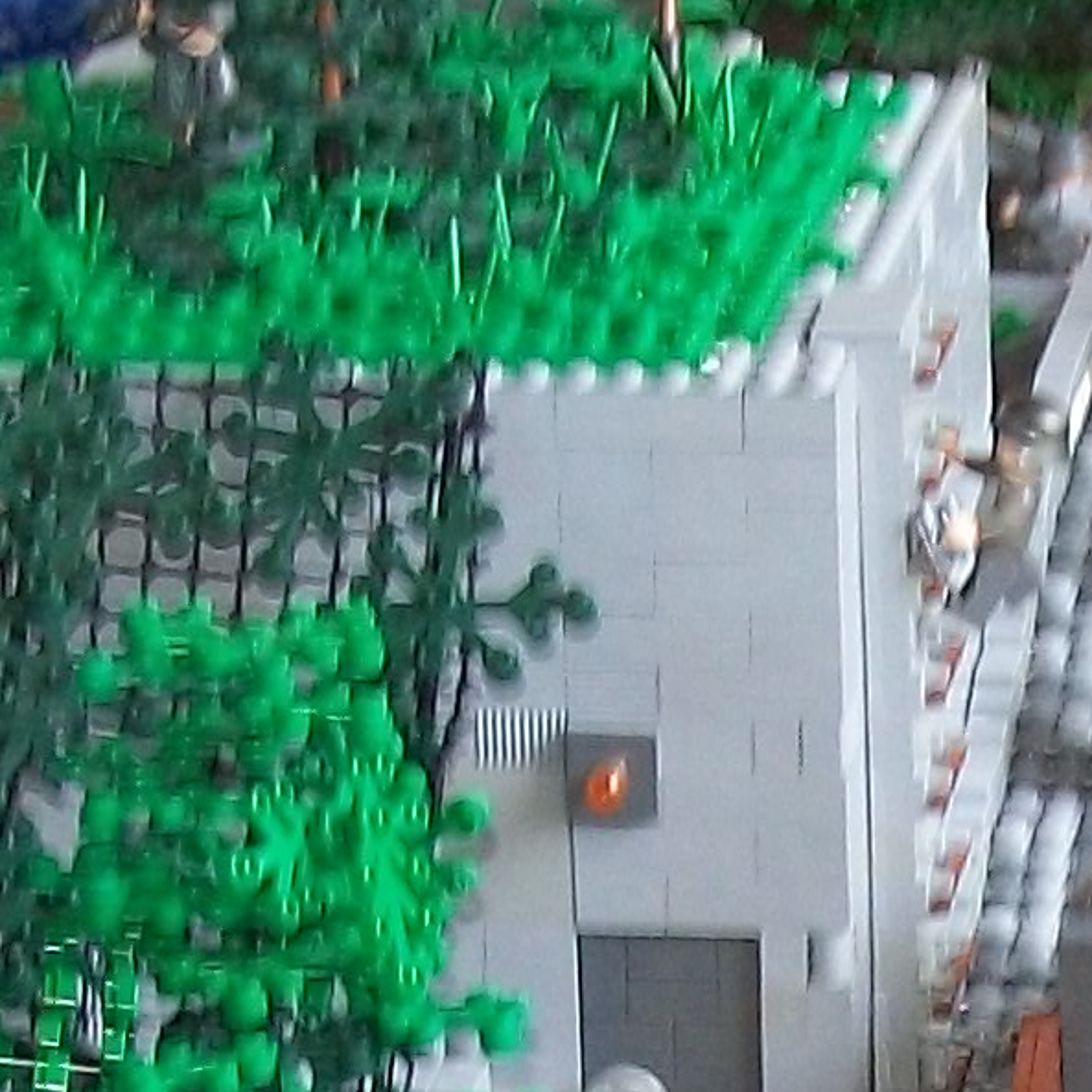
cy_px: 1619
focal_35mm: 219
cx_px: 943
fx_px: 7816
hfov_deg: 8.0
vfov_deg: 7.8
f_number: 3
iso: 80
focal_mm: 7.6
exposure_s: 1/40
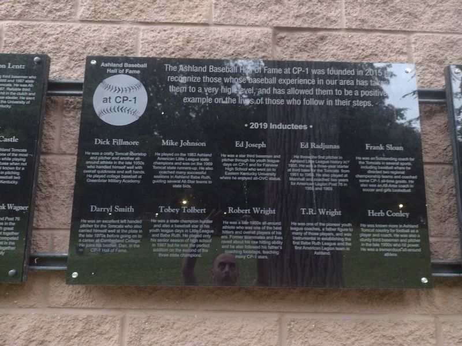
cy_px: 173
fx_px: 360
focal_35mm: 27
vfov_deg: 51.4
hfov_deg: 65.3
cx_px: 231
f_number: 1.7
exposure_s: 1/17
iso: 1888
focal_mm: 4.71
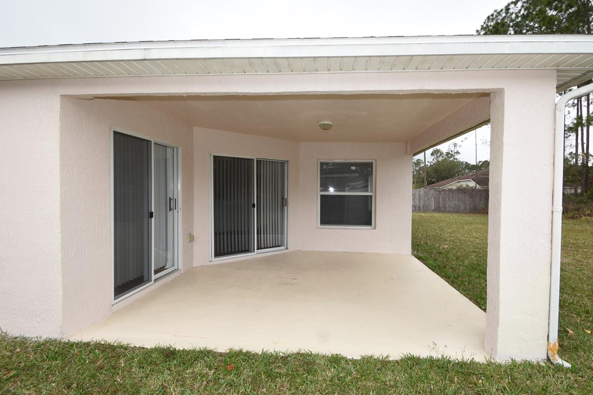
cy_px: 208
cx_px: 315
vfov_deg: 70.4
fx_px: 280
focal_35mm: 17
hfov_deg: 93.2
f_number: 5.6
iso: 100
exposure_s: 1/125
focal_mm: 10
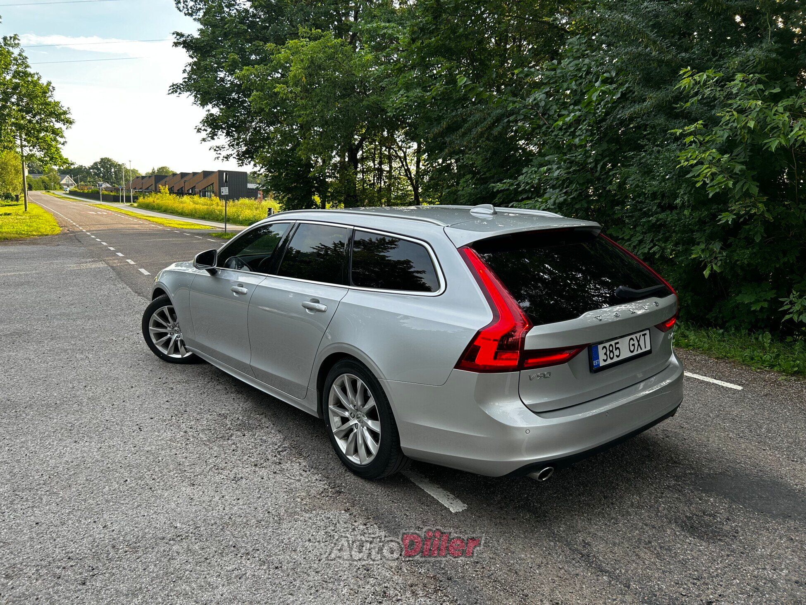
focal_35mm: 26
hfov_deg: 67.3
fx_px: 605
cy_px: 302
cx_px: 403
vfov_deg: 53.1
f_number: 1.5
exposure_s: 1/380
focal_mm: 5.7
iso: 50
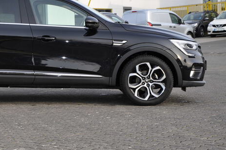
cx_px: 39
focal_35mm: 109
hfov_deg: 18.6
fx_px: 684
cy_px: 43
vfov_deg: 12.5
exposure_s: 1/200
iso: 200
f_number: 7.1
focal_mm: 42
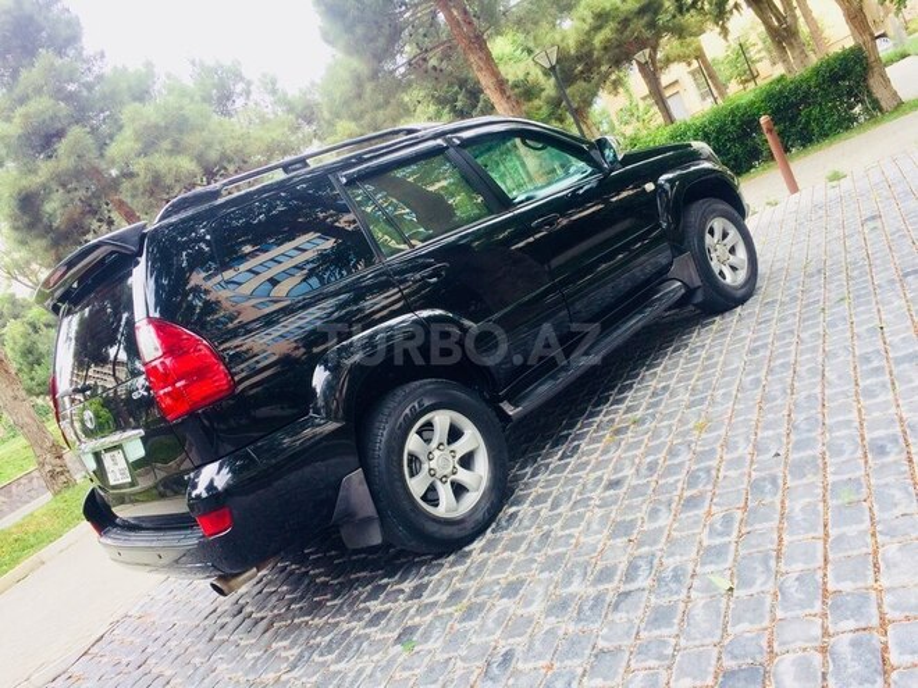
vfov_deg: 48.2
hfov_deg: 61.7
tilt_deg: -6.6
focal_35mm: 29
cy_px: 344
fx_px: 769
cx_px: 459
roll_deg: +27.3
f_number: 2.2
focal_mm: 4.15
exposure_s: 1/256
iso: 32
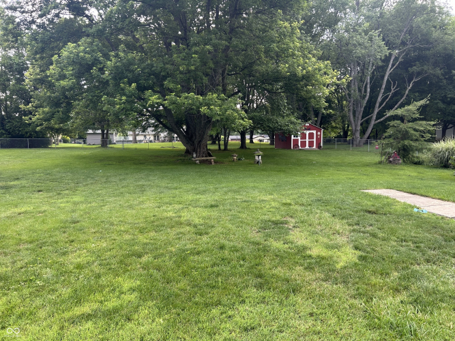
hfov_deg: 67.3
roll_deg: +0.5
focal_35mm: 26
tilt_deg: -5.5
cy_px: 170
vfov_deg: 53.0
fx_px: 342
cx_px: 228
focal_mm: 5.7
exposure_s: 1/131
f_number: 1.5
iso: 32
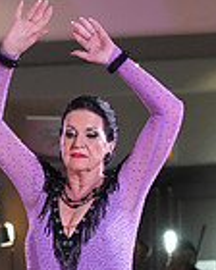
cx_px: -70
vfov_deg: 4.7
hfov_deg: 3.8
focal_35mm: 408
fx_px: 3260
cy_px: 372
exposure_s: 1/400
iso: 8000
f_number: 5
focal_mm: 105
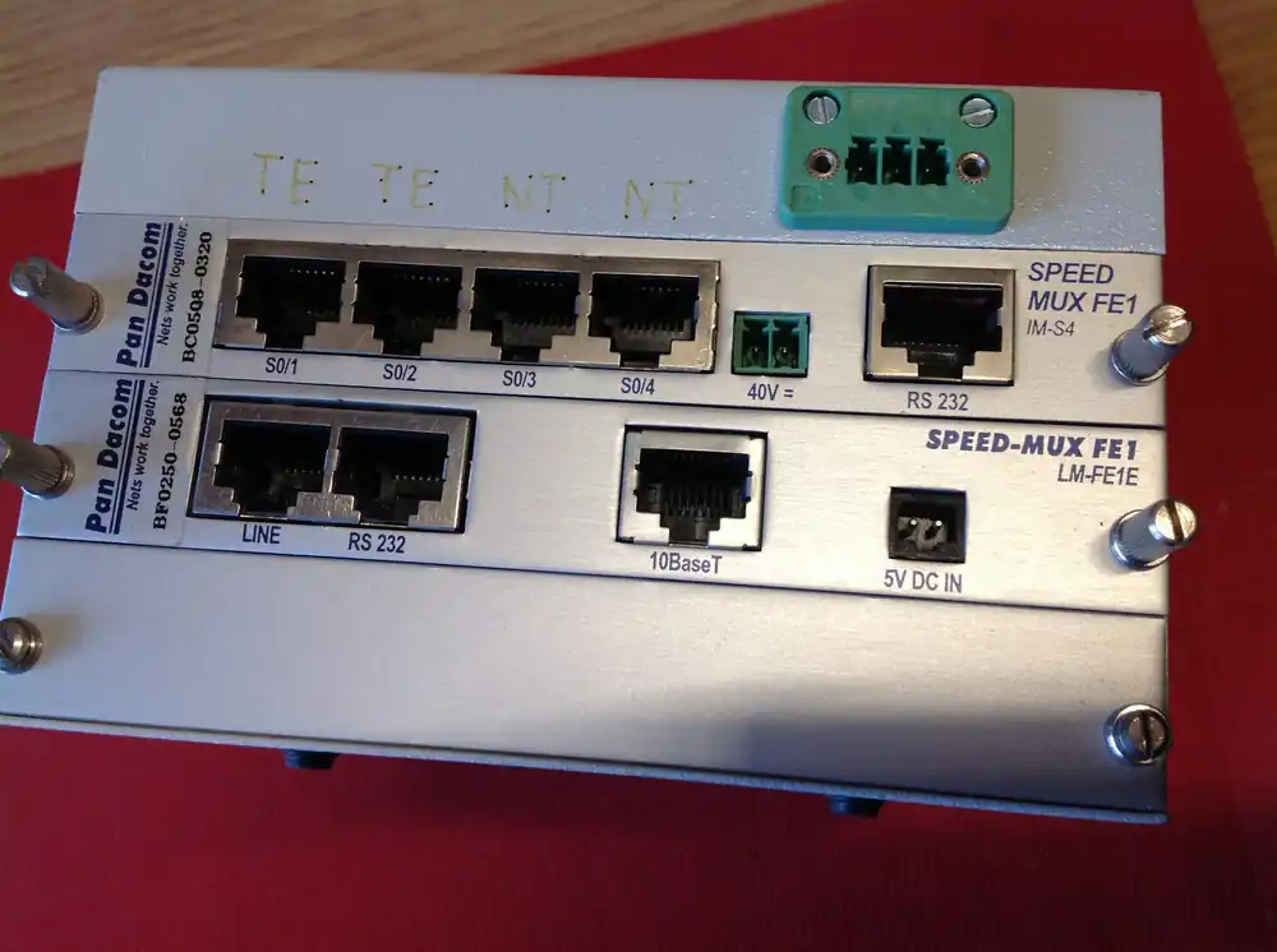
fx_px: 1289
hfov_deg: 52.7
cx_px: 638
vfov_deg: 40.6
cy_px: 476
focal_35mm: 35
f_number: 2.4
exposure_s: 1/30
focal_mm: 4.28
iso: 64
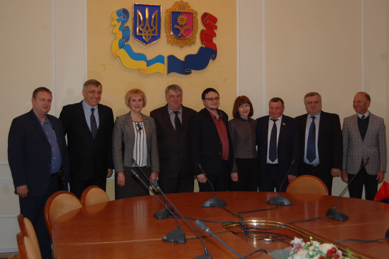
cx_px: 194
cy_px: 130
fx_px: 551
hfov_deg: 38.9
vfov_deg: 26.4
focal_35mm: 51
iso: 400
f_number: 4.5
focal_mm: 34
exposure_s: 1/60
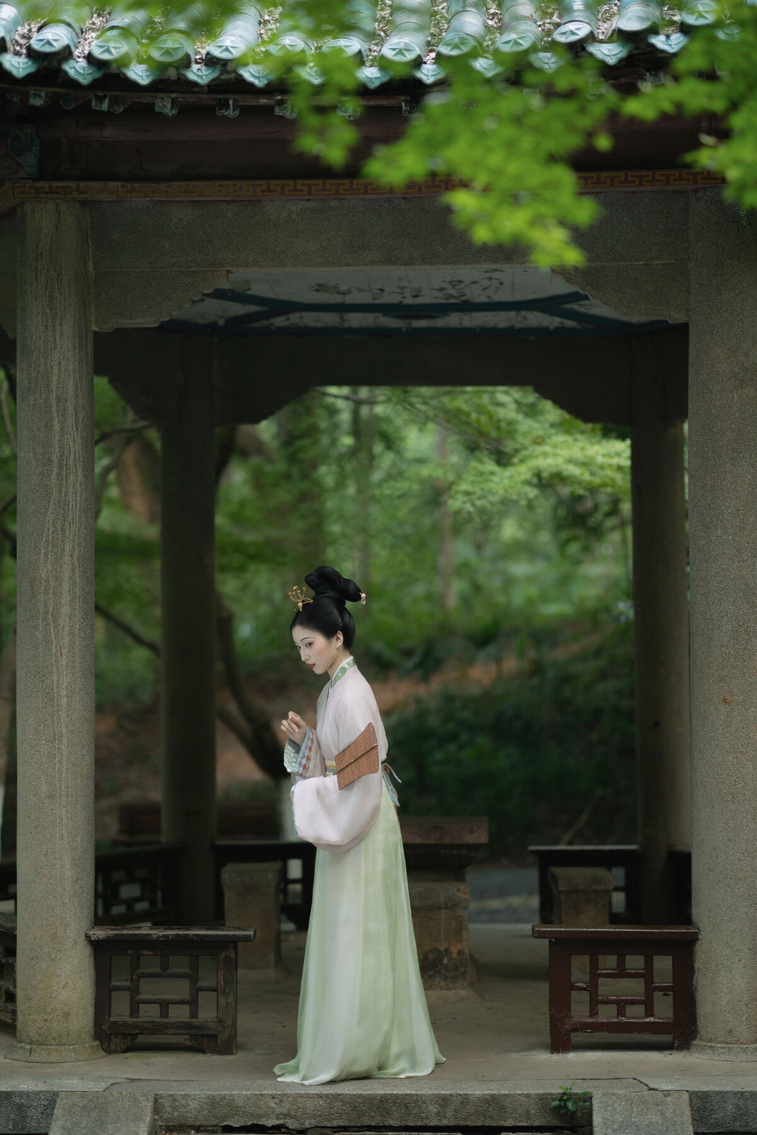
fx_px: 2681
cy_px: 568
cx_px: 378
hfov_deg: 16.1
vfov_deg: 23.9
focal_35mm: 85
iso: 400
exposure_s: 1/200
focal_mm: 85
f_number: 1.8
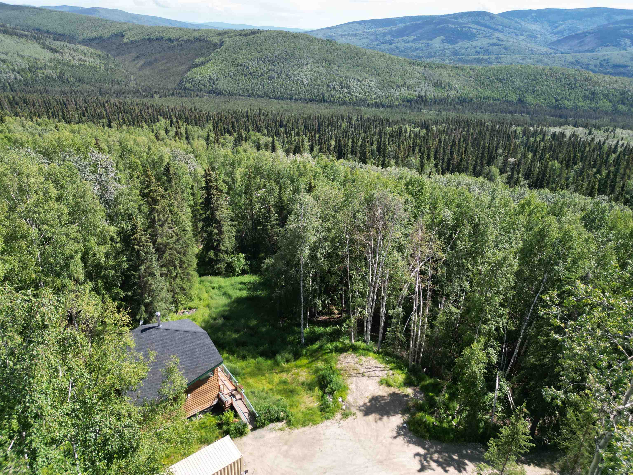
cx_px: 316
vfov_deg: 56.8
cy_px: 238
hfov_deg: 71.6
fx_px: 439
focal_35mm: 24
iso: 160
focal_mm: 6.72
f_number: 1.7
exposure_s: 1/2000
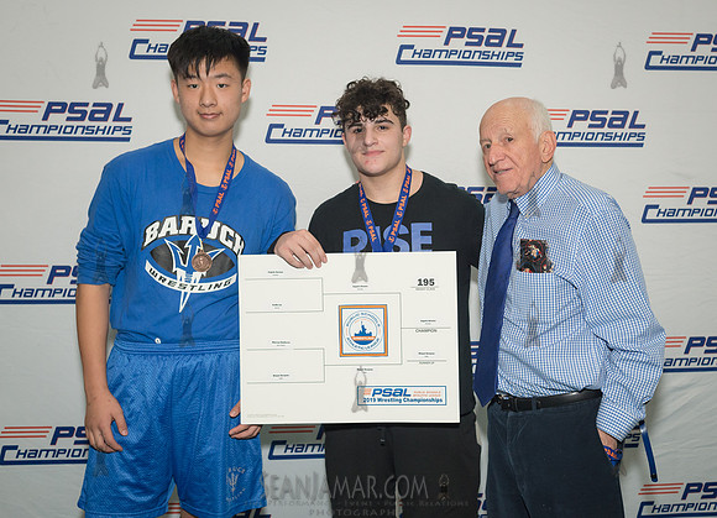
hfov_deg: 43.6
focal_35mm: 44
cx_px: 425
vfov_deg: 32.4
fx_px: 892
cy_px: 238
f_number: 5
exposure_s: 1/250
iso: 1600
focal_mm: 35
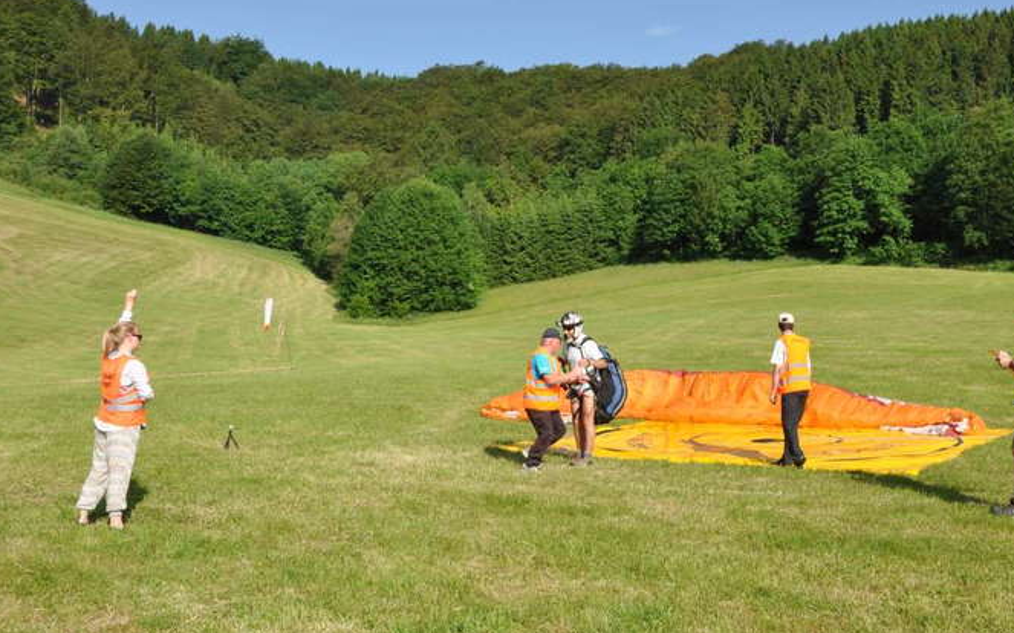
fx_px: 1260
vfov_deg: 28.2
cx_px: 590
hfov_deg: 43.7
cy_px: 333
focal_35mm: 46
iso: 200
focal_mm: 25
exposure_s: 1/160
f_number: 13
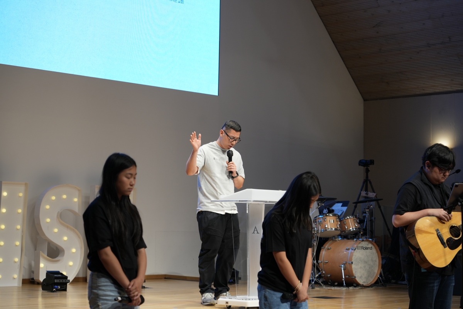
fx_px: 965
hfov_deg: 27.0
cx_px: 232
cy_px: 154
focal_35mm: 75
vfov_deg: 18.2
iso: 320
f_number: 4
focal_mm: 75
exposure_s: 1/80
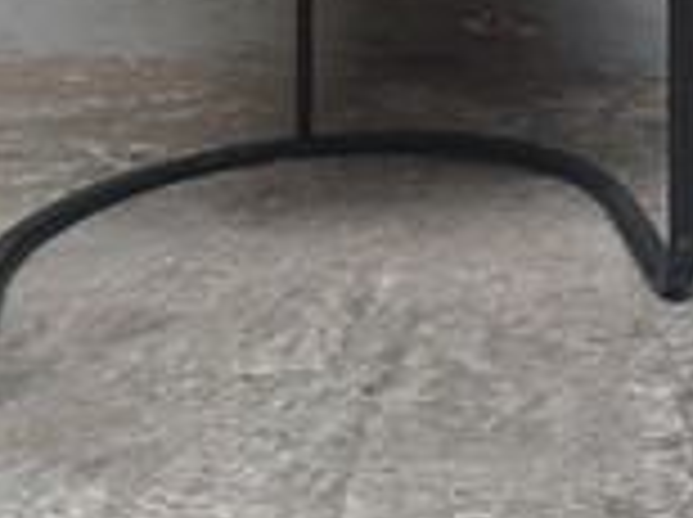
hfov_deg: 22.4
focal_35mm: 80
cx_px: 850
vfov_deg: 16.8
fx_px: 1599
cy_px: -248
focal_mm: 5.23
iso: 640
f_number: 1.8
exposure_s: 1/25
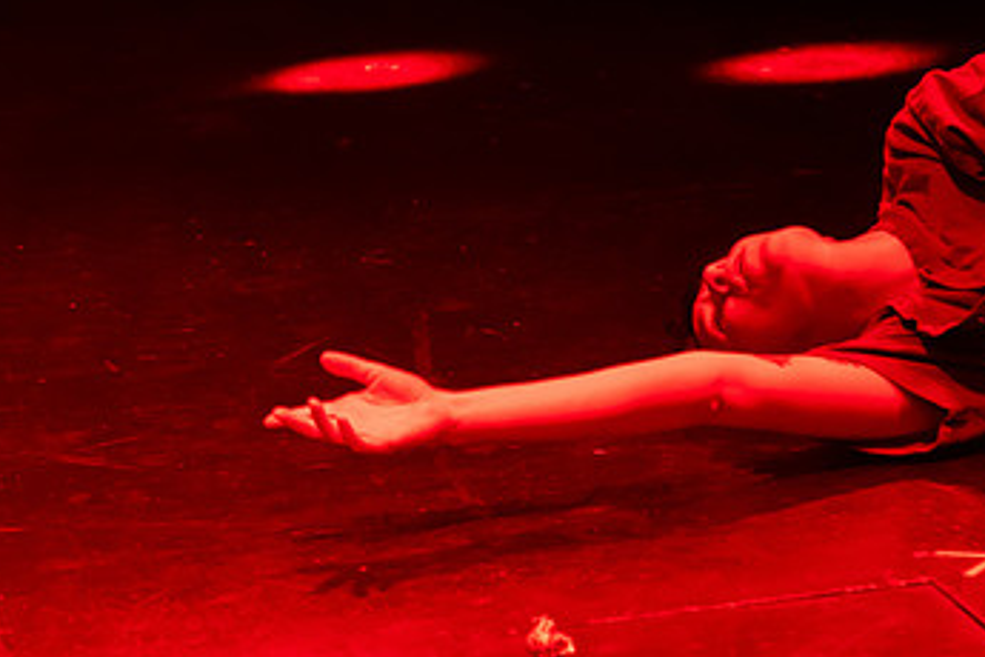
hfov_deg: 10.2
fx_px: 5527
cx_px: 347
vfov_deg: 6.8
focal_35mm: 202
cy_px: 432
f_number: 4
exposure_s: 1/125
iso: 4000
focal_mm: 85
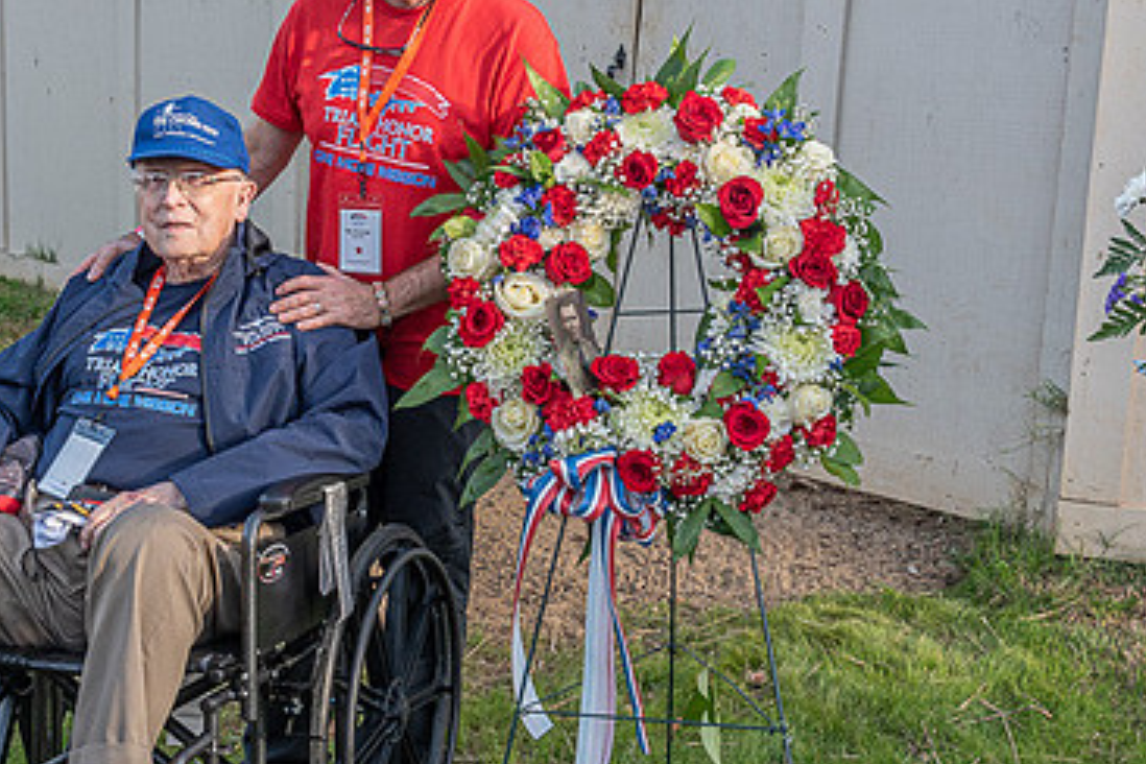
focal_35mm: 56
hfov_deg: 35.1
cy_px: 339
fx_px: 1783
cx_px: 334
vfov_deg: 24.2
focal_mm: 31
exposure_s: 1/200
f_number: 8
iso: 500
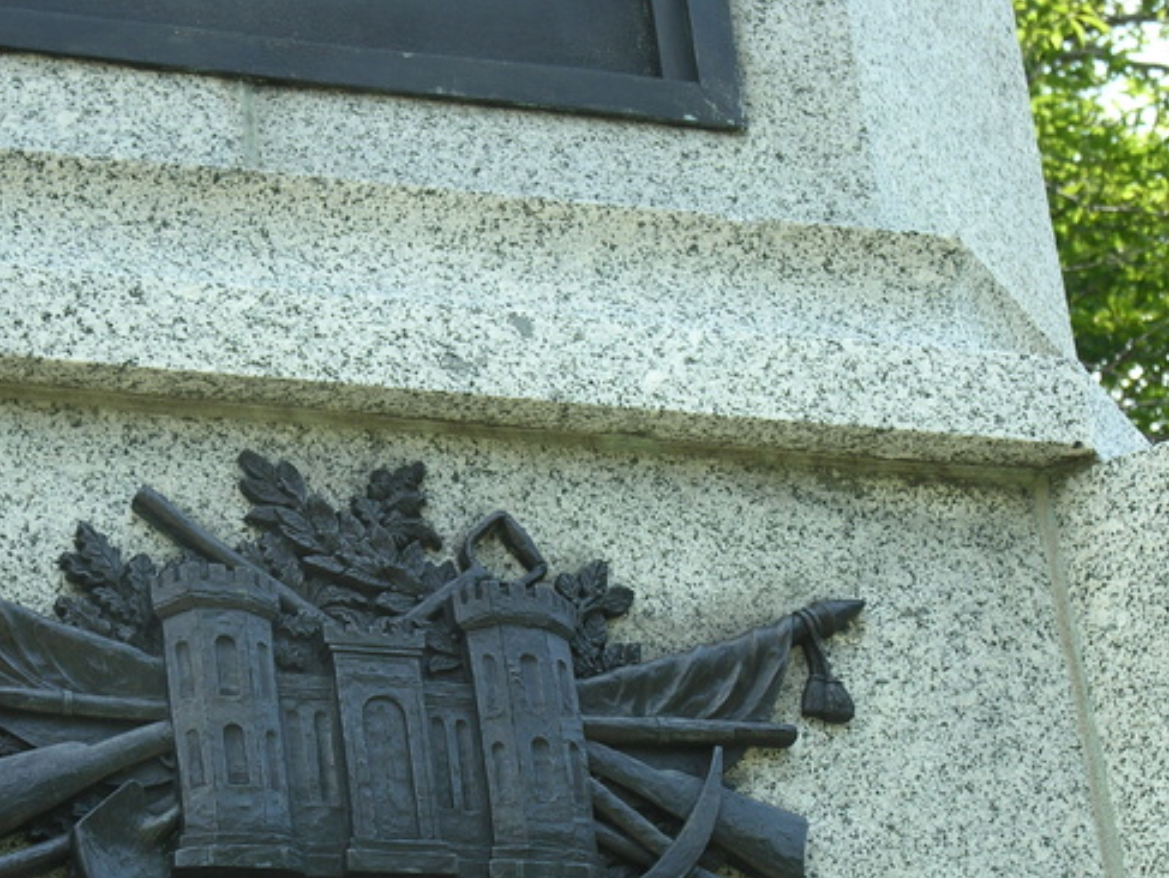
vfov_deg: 8.8
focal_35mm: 169
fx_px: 5711
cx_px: 360
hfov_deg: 11.7
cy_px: 696
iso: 50
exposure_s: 1/105
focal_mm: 26.5
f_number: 4.7
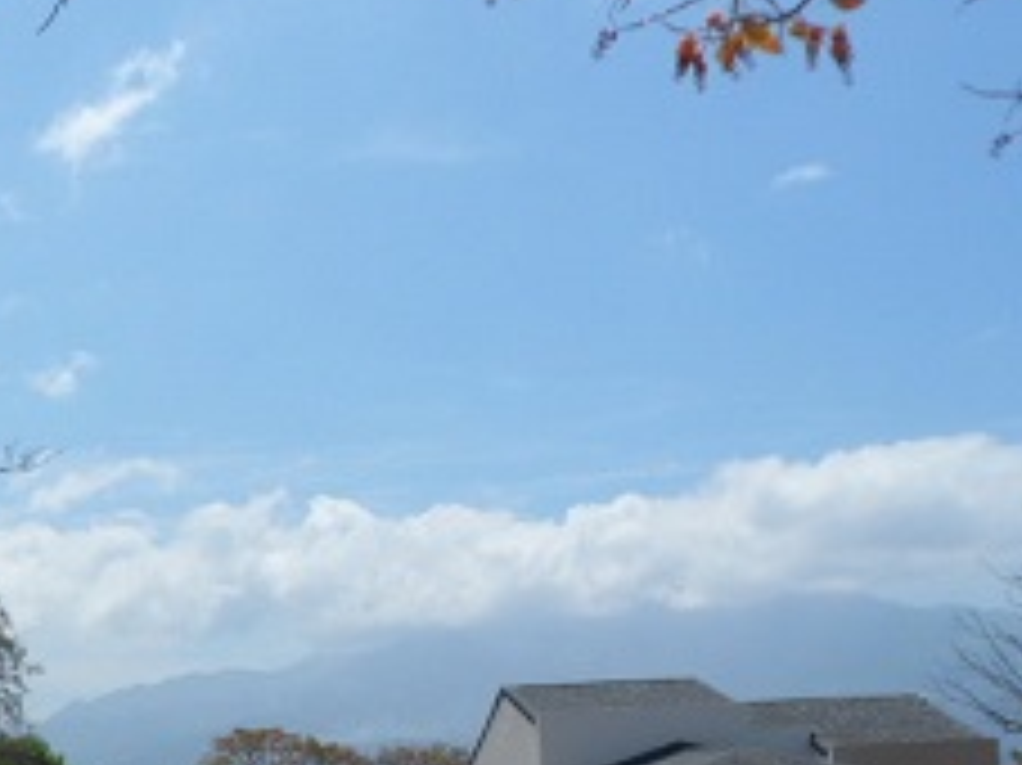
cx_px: 302
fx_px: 1800
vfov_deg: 23.2
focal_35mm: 61
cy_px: 720
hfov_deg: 31.3
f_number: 9.2
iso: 80
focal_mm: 4.9
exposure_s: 1/250
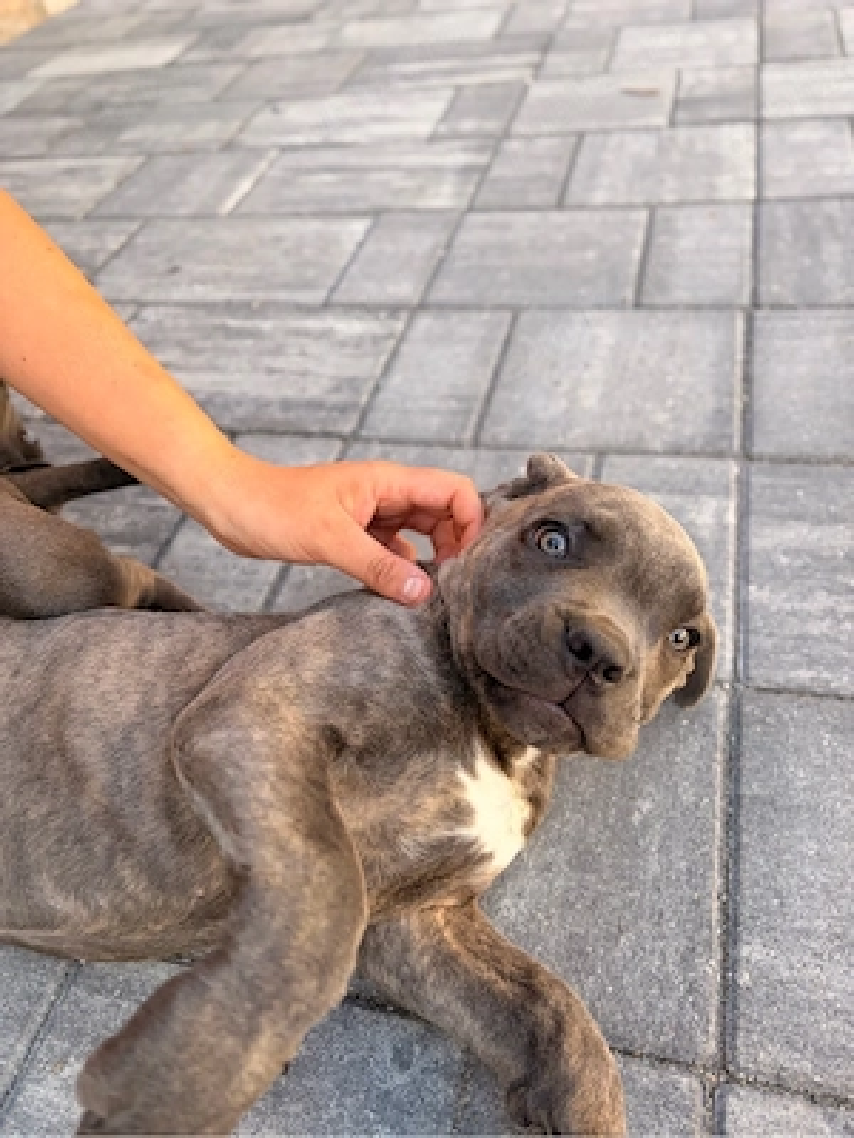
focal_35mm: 26
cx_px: 427
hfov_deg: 53.1
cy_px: 569
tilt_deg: -49.2
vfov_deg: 67.3
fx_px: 855
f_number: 1.6
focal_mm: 5.96
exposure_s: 1/381
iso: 50
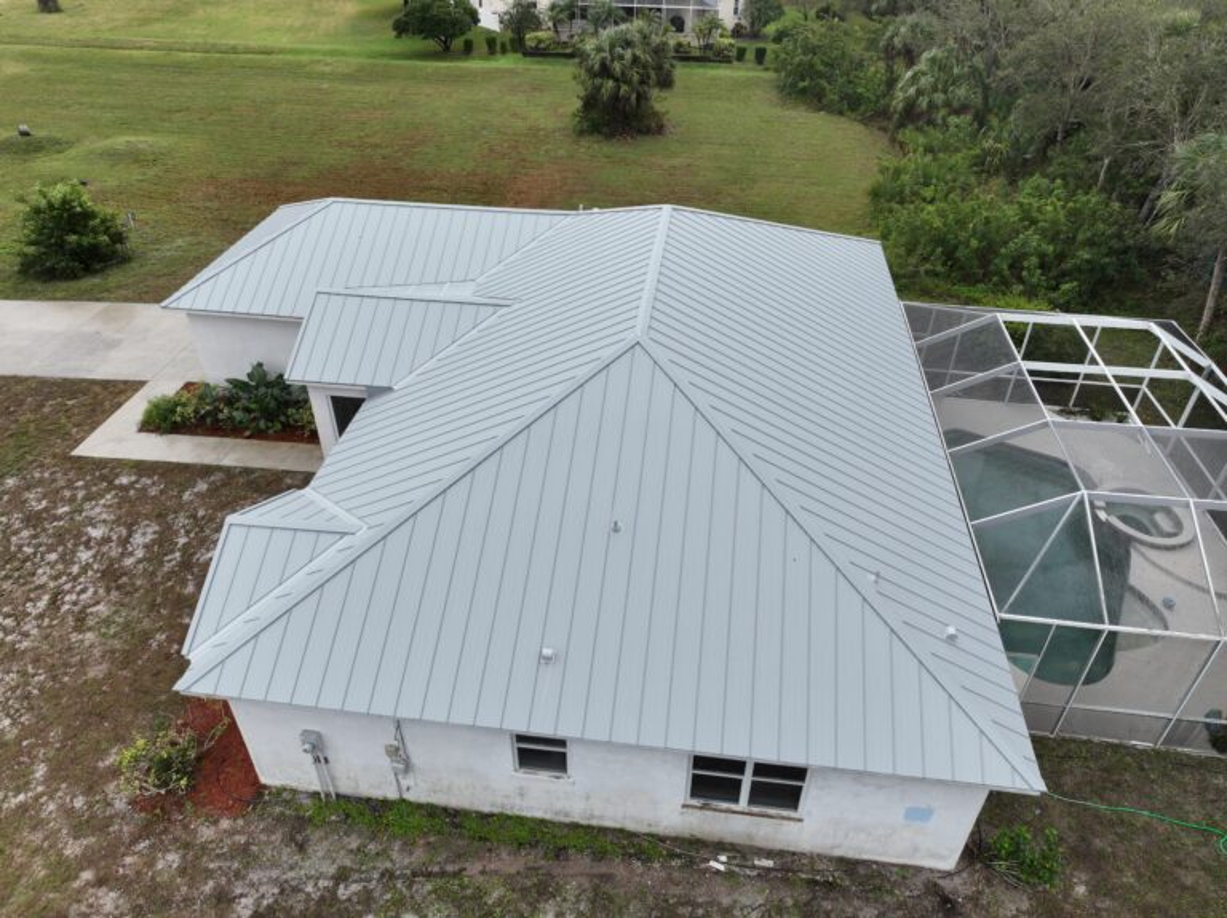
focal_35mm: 24
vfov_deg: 56.8
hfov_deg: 71.6
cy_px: 459
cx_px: 614
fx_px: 850
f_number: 2.8
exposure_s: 1/30
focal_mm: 12.29
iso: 100
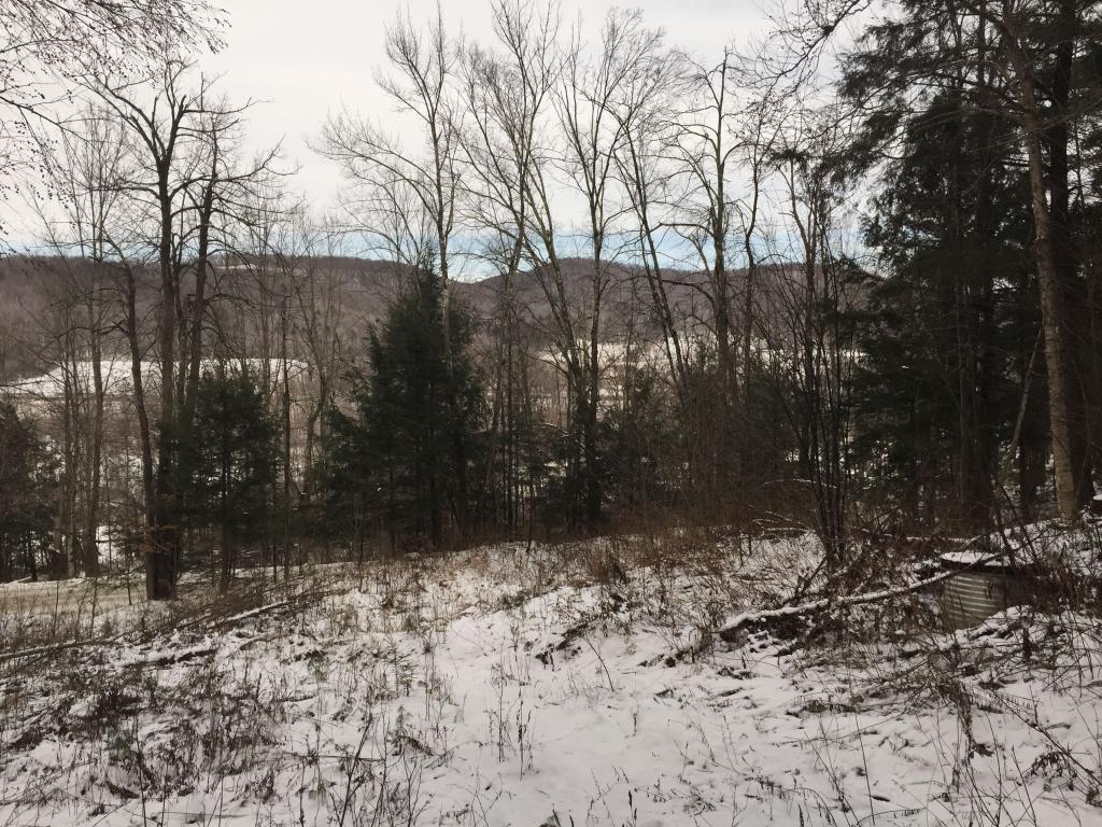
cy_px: 414
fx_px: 923
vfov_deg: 48.2
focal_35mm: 29
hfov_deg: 61.7
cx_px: 551
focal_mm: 4.15
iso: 40
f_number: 2.2
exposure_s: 1/1980
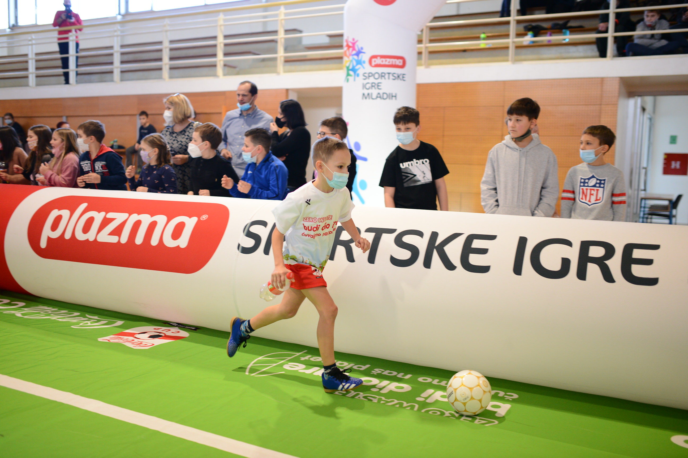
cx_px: 344
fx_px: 669
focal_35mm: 35
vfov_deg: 37.9
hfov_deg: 54.4
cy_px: 229
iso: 1000
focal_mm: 35
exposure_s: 1/400
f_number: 1.4
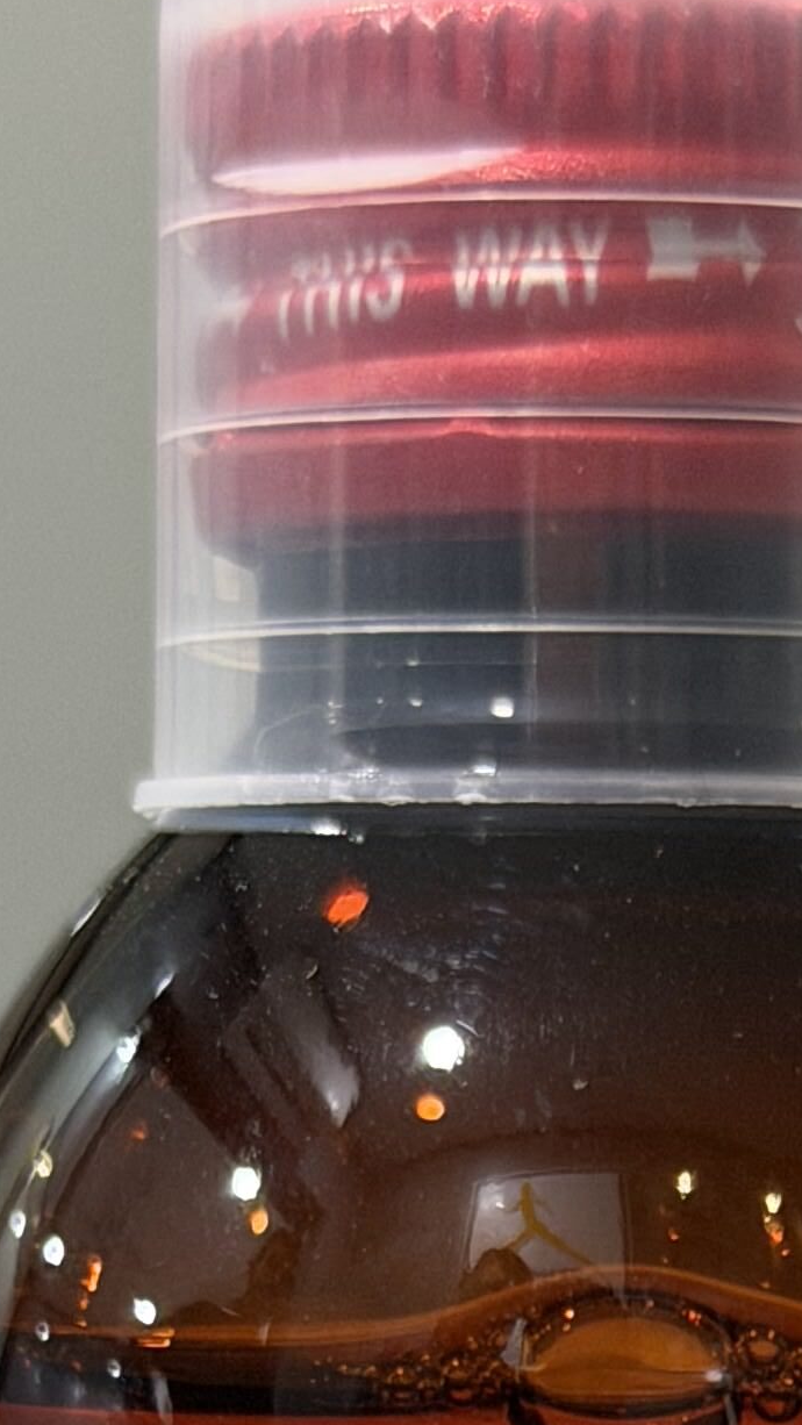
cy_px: 2085
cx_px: 766
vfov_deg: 12.0
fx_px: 6500
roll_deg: +0.5
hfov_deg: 7.0
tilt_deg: -9.0
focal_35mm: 172
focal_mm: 6.76
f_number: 1.78
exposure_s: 1/50
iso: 200
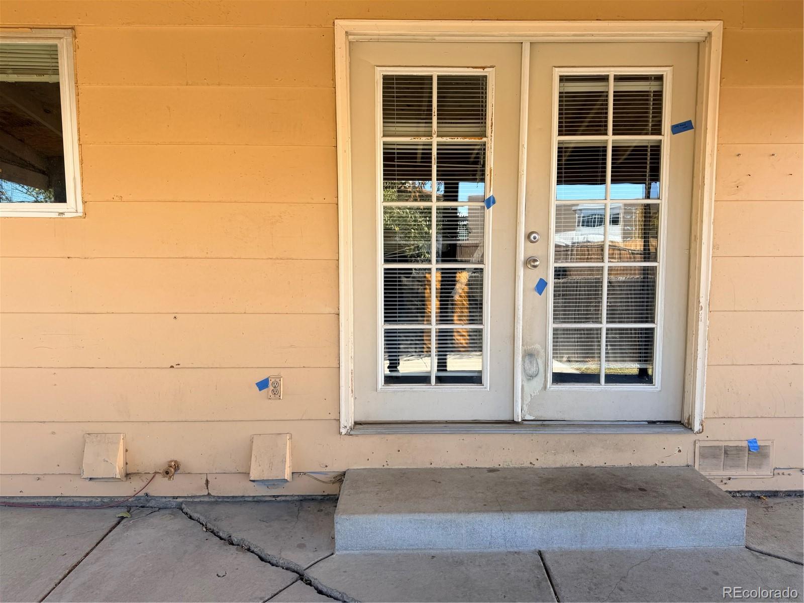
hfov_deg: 71.6
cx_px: 402
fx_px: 557
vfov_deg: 56.8
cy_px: 302
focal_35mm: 24
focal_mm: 6.76
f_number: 1.78
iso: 80
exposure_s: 1/539
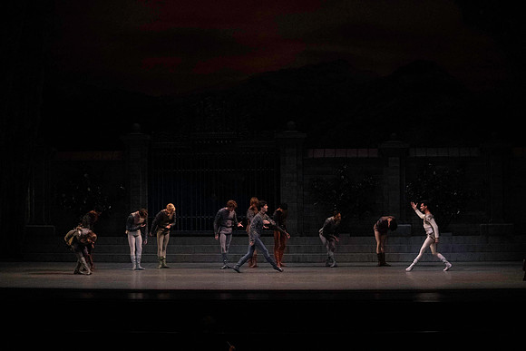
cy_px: 176
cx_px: 263
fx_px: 1052
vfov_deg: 18.9
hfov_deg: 28.1
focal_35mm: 72
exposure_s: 1/400
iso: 16000
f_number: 13
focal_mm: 72
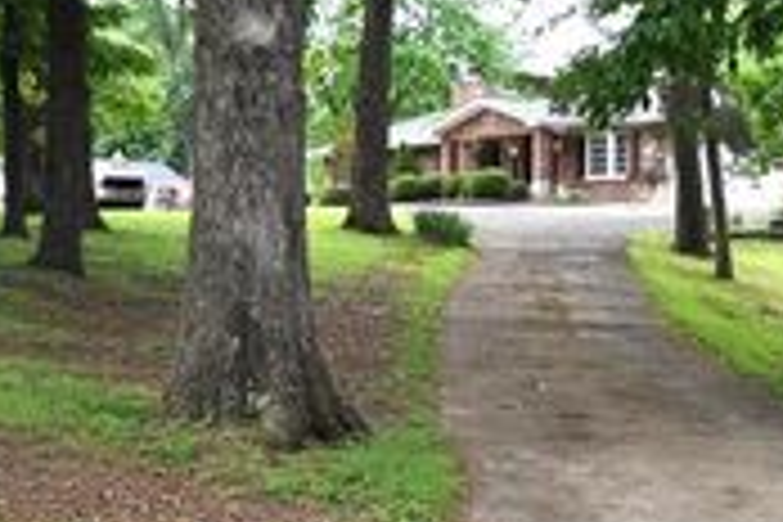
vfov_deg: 15.1
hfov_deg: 21.3
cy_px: 328
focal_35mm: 90
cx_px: 886
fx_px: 1967
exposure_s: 1/80
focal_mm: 21
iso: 200
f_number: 9
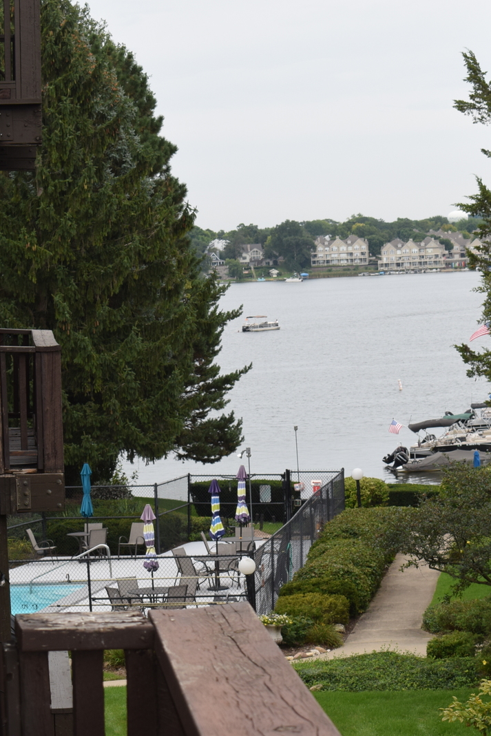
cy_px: 365
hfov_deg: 11.6
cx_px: 372
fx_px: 2413
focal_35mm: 118
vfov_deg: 17.3
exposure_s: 1/200
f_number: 9
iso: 250
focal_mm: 52
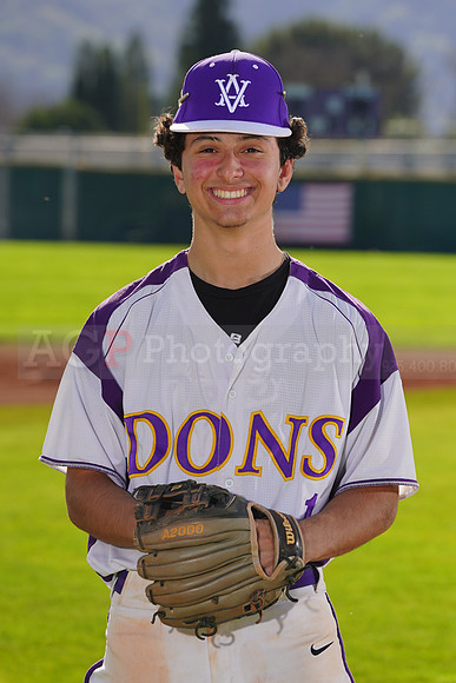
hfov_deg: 6.1
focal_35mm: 224
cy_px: 342
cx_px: 228
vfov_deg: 9.2
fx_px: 4253
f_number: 9
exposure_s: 1/250
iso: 100
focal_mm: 224
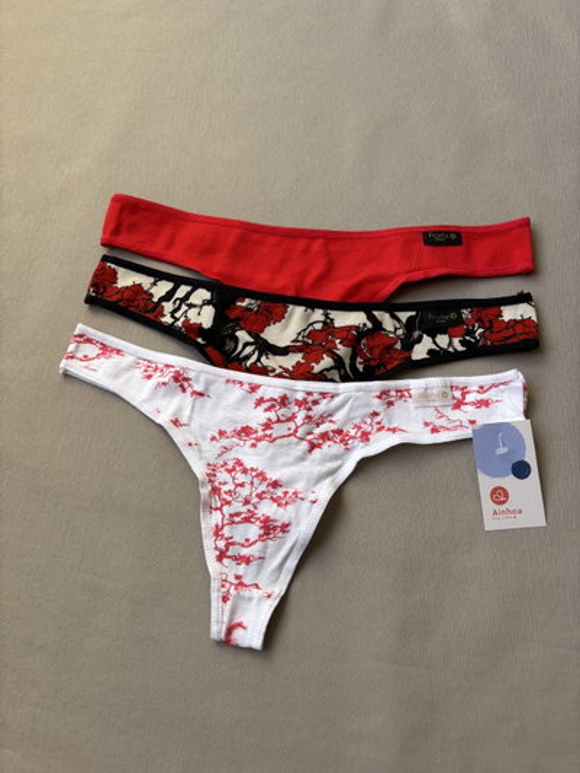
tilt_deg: -69.1
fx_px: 581
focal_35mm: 26
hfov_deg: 53.1
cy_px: 386
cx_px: 290
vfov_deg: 67.3
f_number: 1.6
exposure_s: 1/131
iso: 40
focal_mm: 5.96
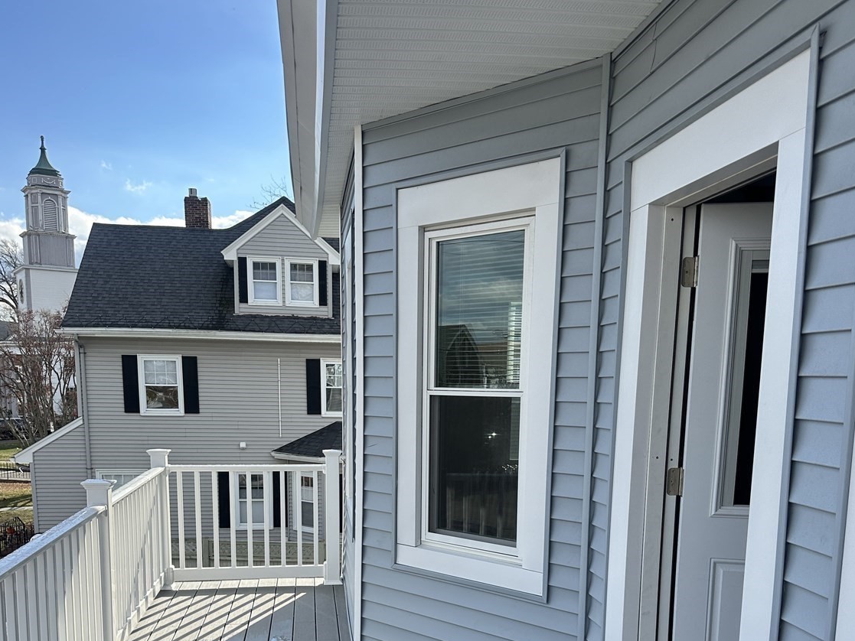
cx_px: 423
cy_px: 514
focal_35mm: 33
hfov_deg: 55.3
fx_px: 815
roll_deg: -1.3
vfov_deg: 41.1
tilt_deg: -9.6
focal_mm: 6.86
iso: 80
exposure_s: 1/2469
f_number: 1.78
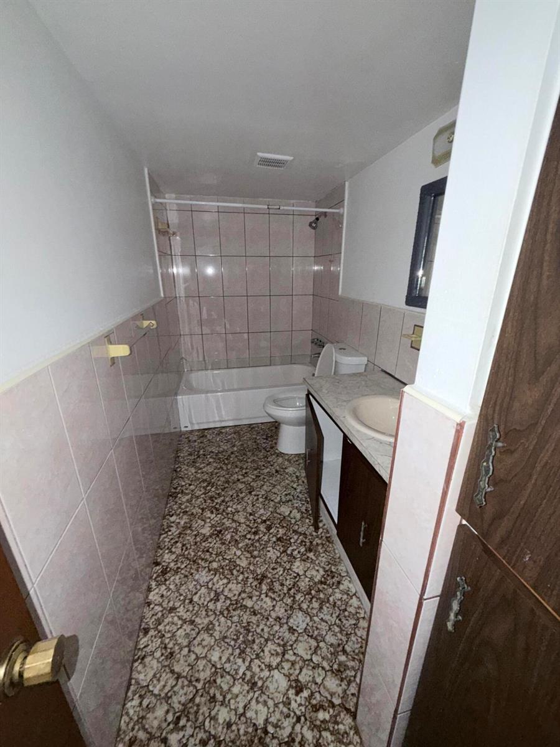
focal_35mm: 14
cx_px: 280
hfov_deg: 85.7
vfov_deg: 102.1
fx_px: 302
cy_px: 374
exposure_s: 1/30
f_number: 2.2
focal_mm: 2.22
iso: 160
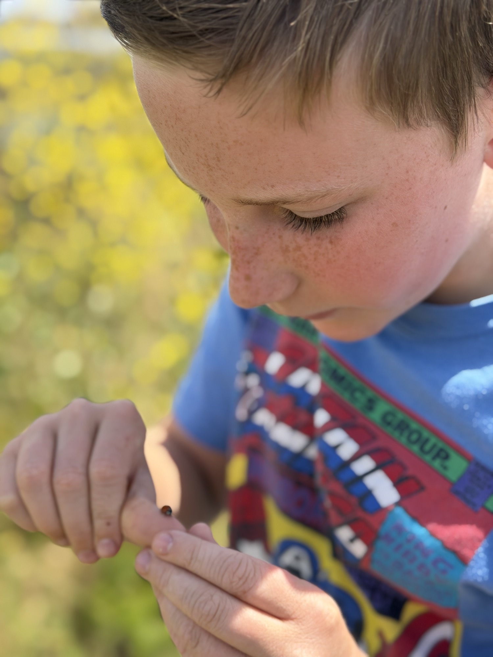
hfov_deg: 30.3
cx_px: 246
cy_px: 328
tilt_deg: -19.3
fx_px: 911
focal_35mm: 48
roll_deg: -0.4
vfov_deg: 39.7
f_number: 1.78
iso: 64
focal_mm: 6.76
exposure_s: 1/2033
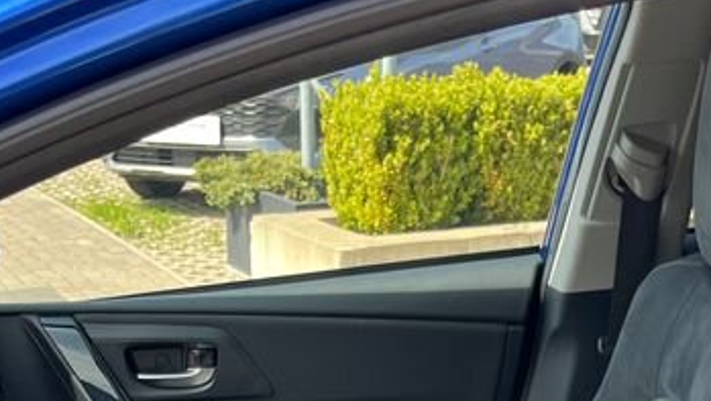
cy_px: 759
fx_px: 1566
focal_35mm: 83
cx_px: 253
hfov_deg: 25.5
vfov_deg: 13.0
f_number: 1.6
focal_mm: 5.1
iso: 50
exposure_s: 1/437
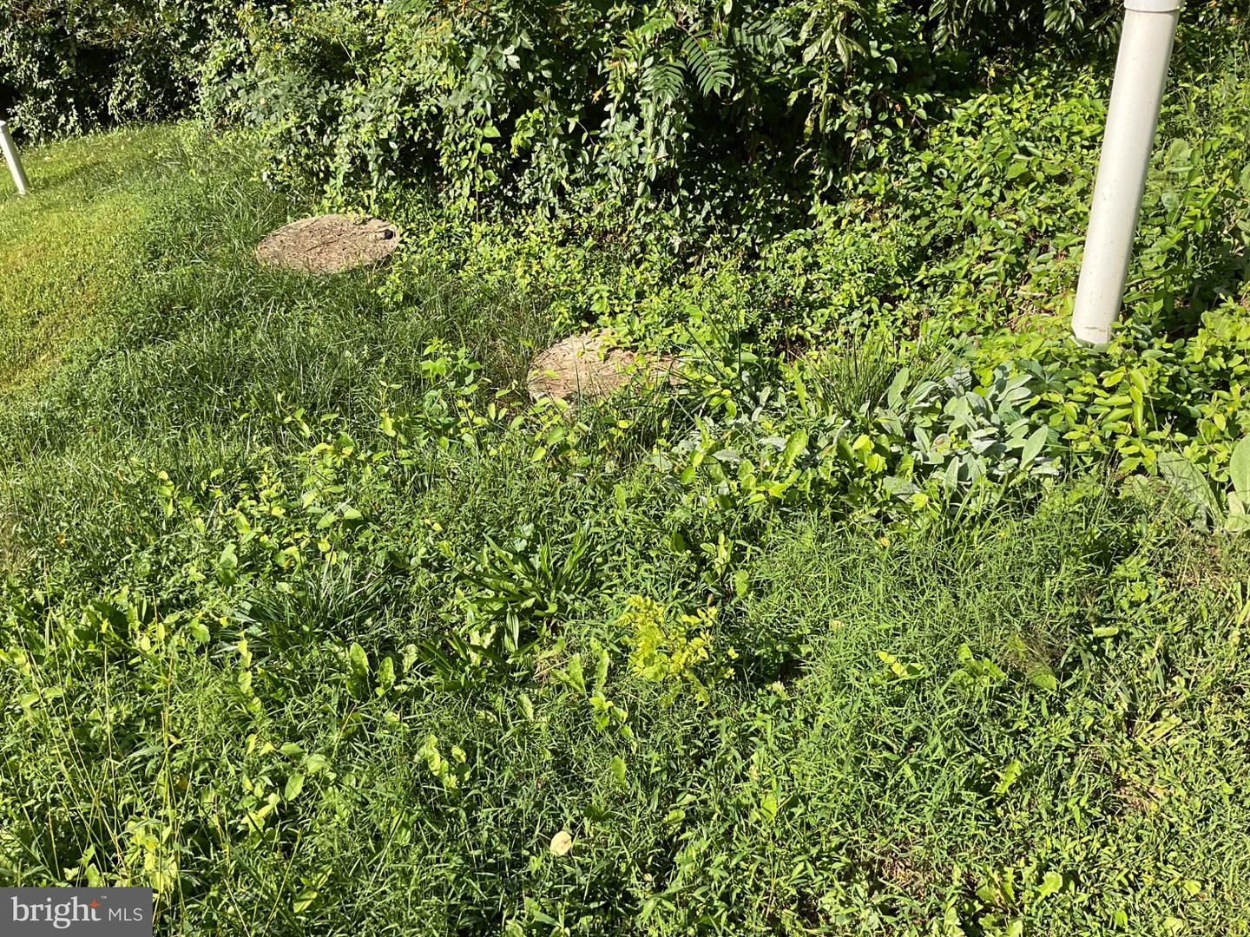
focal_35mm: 29
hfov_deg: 61.7
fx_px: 1047
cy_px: 468
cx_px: 625
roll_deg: +2.9
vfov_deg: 48.2
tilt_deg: -38.6
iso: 16
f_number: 1.8
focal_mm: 3
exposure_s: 1/869
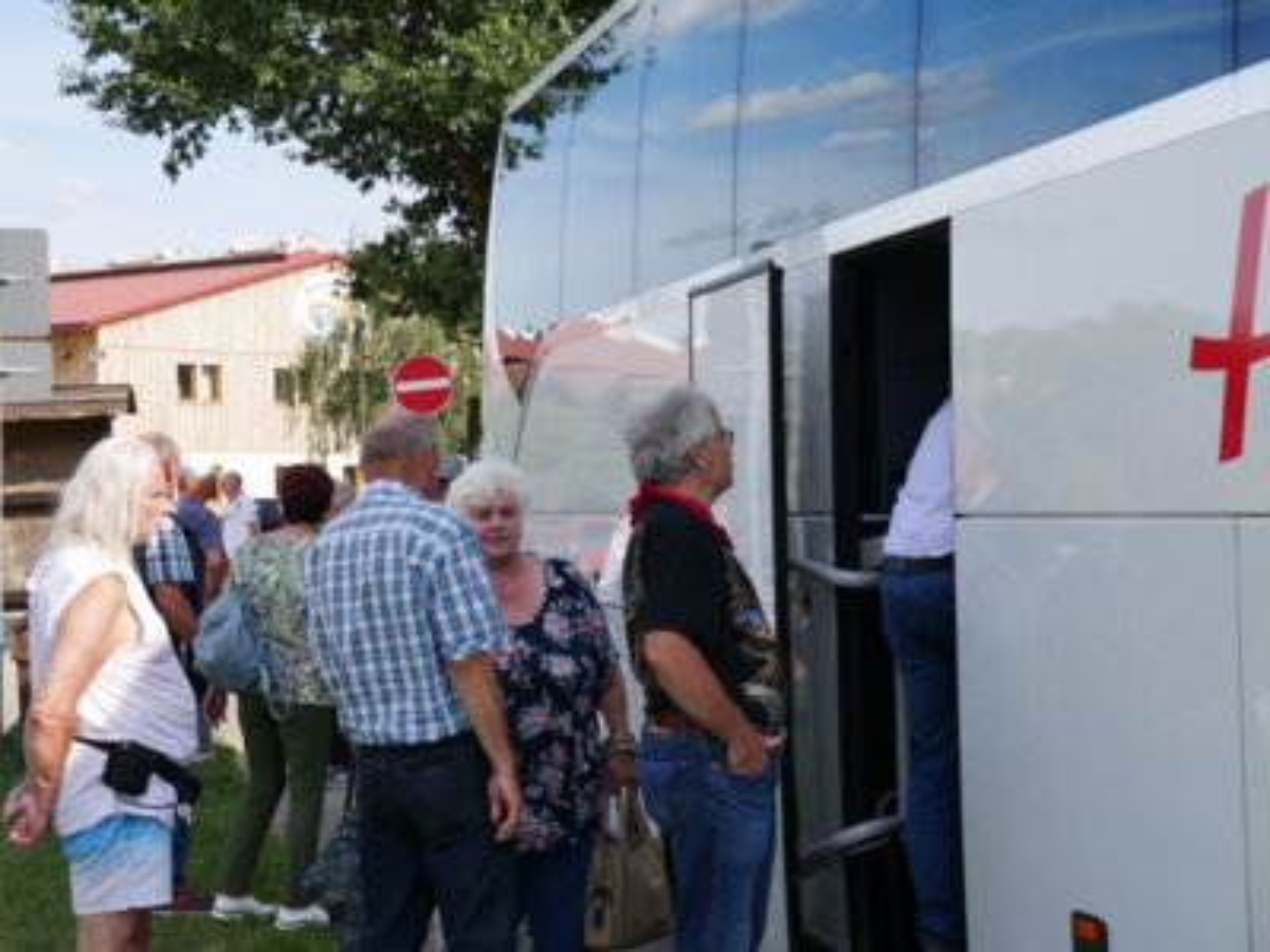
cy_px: 476
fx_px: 2642
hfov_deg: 27.0
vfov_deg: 20.4
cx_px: 635
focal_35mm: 72
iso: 200
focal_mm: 36
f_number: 8
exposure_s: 1/250
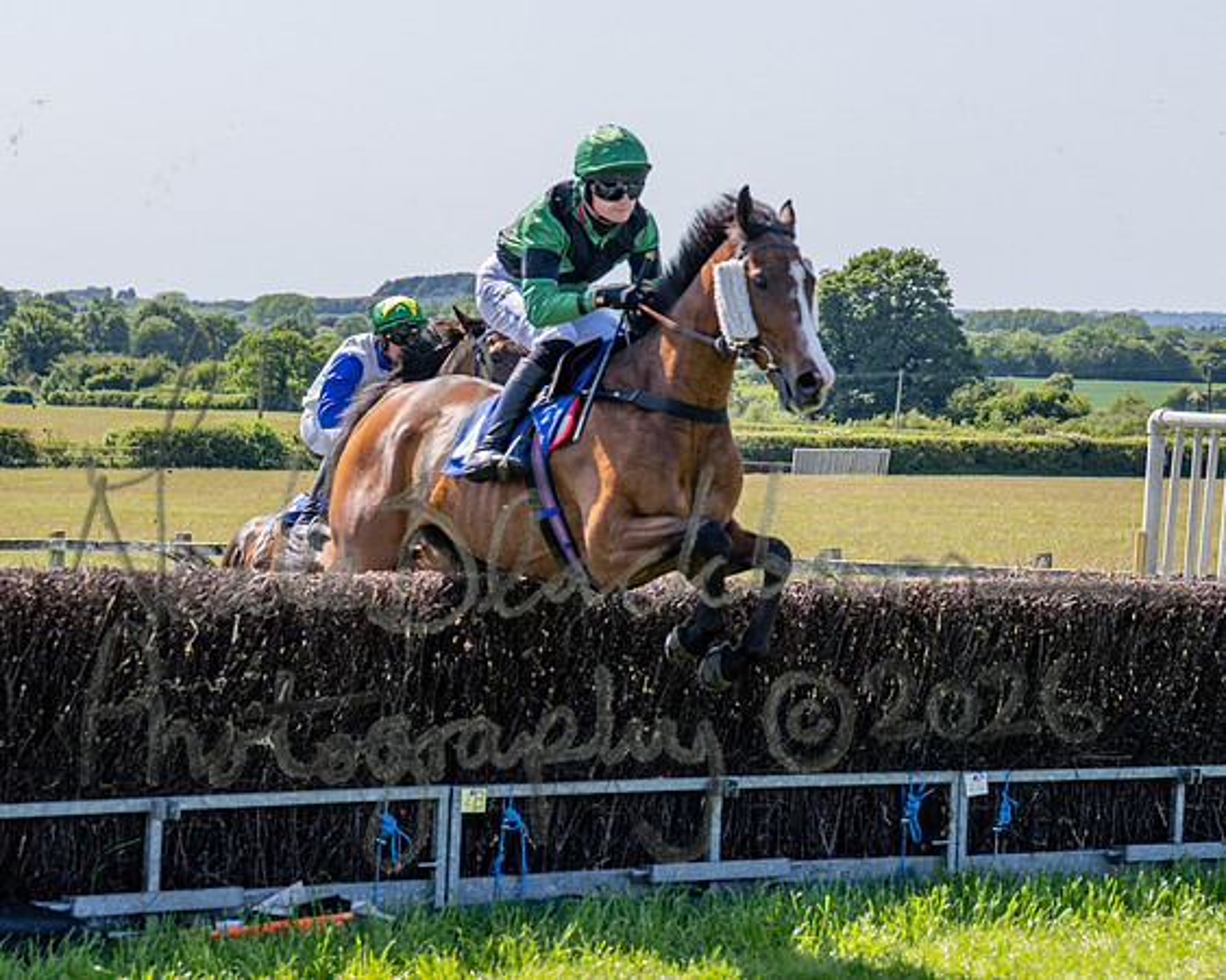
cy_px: 392
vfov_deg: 13.3
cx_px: 605
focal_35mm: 116
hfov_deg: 16.6
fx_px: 4199
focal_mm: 70
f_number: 4
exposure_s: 1/2000
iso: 200
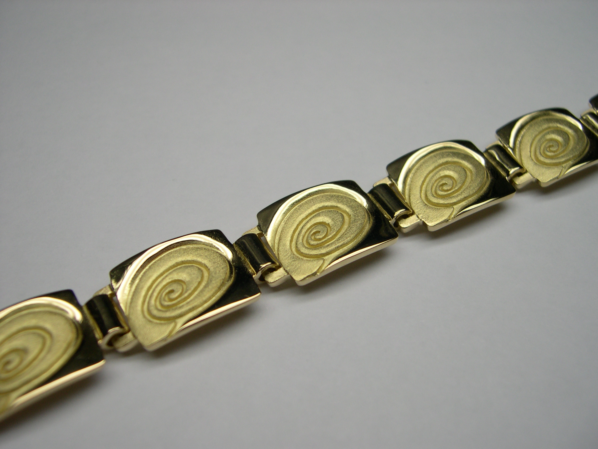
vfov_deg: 37.7
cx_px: 299
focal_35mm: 38
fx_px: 656
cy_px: 224
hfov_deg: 49.0
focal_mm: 8
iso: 100
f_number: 2.8
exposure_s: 1/630
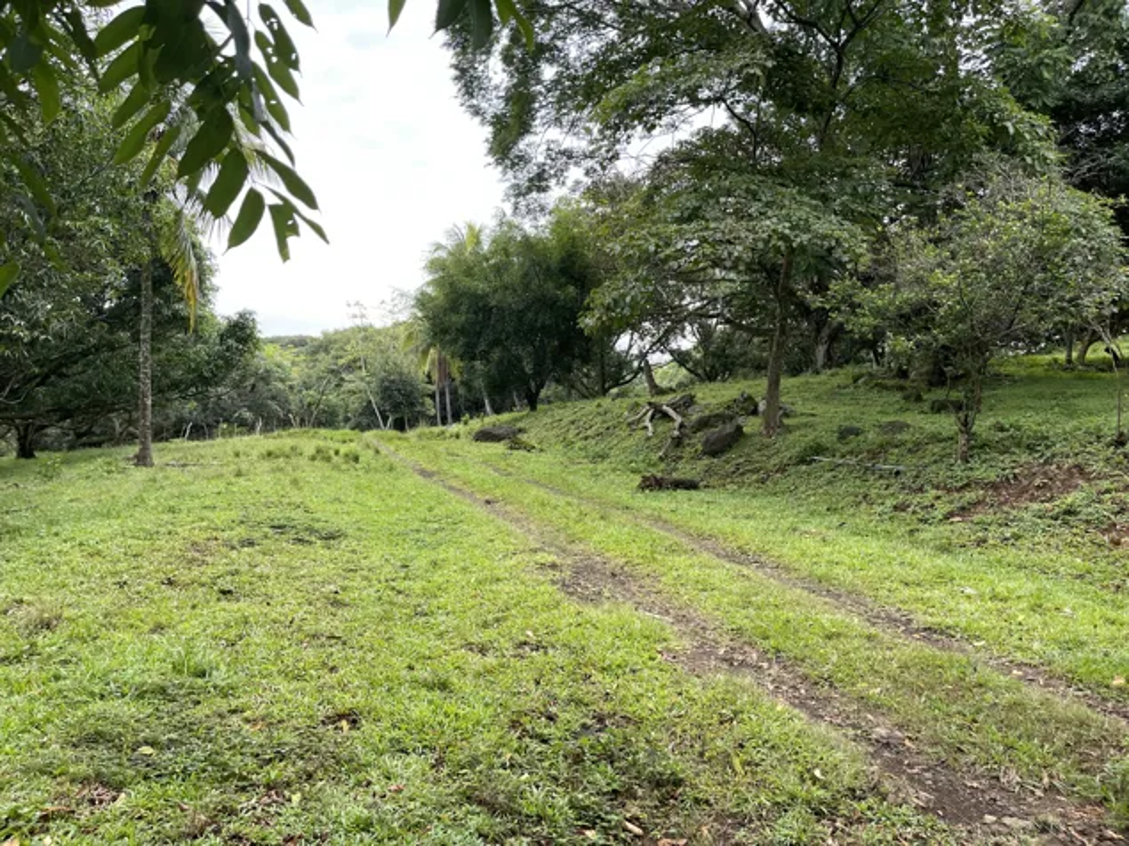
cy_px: 423
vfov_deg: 53.0
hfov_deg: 67.3
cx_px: 564
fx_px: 848
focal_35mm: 26
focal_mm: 5.1
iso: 32
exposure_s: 1/861
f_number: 1.6
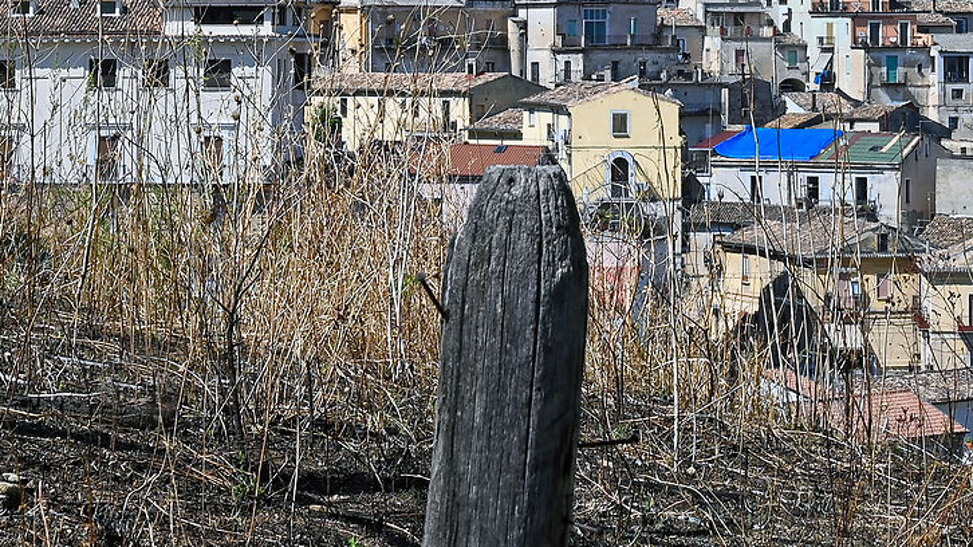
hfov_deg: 15.9
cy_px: -180
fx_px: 3482
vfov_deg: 8.8
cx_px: 666
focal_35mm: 135
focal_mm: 39
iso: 160
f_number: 13
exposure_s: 1/320
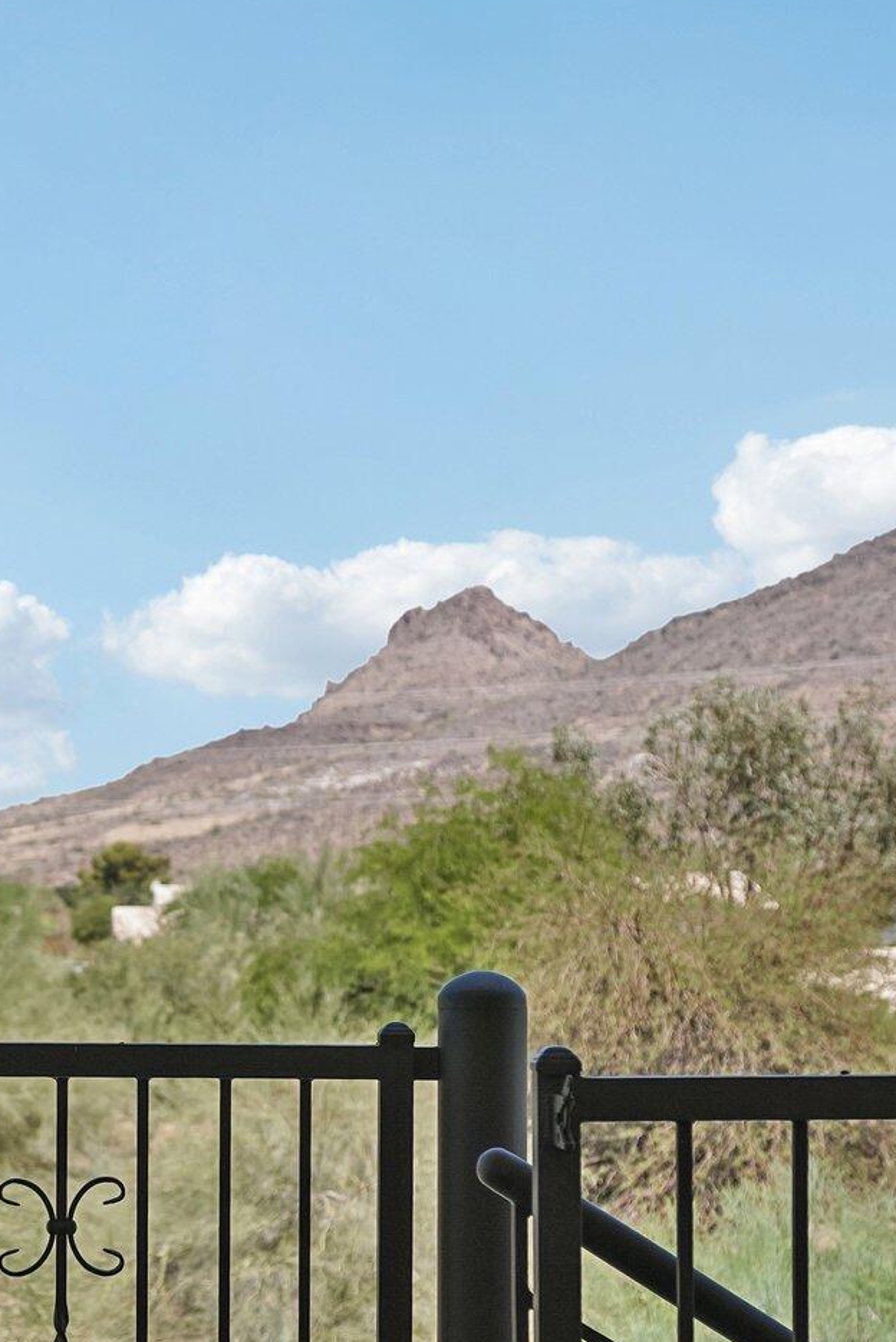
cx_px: 165
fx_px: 3062
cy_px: 961
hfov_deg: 16.5
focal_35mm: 82
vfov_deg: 24.5
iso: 100
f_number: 3.5
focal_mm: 25
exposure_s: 1/1500
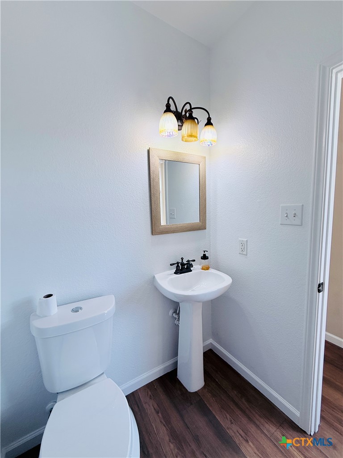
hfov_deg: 85.7
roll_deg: +0.8
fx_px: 185
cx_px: 172
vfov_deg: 102.1
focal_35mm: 14
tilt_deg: -4.6
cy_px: 229
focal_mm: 2.22
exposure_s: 1/120
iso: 80
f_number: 2.2
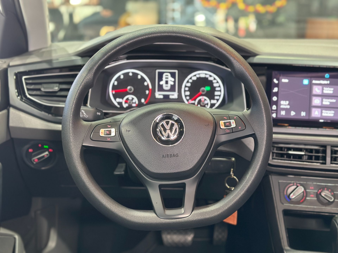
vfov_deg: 30.3
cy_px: 126
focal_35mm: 48
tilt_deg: -16.1
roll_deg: -0.9
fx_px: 469
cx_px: 169
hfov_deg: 39.7
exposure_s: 1/33
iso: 400
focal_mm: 6.86
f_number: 1.78
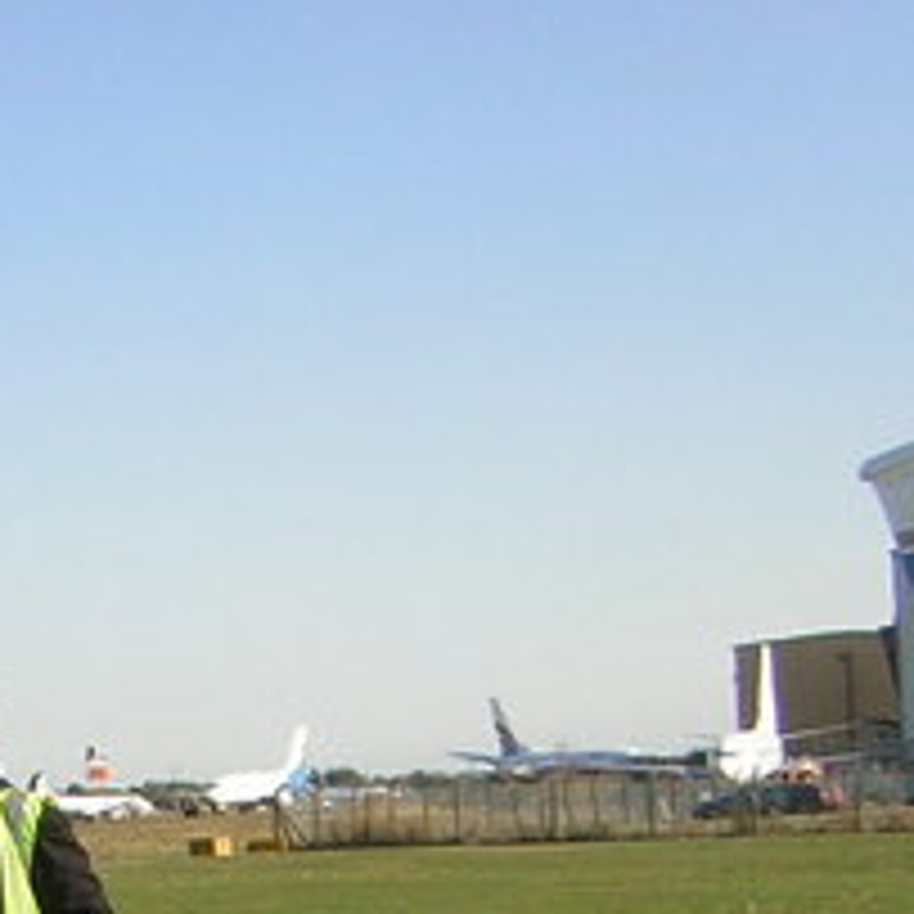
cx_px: 32
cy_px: 919
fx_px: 2808
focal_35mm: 94
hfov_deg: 18.1
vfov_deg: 18.0
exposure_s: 1/280
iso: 50
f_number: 5.2
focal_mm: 4.7
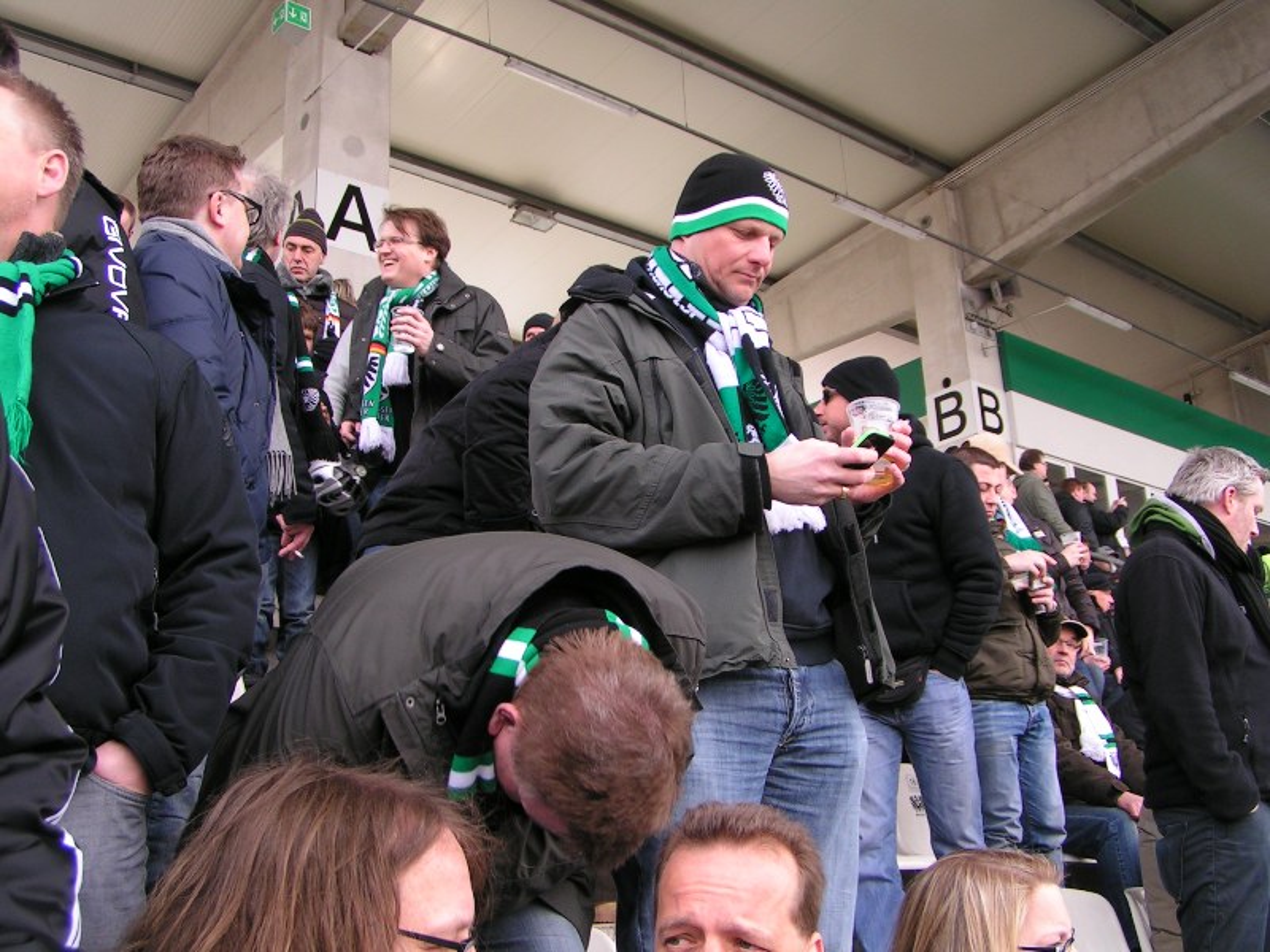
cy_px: 476
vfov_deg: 37.7
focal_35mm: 38
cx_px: 635
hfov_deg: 49.0
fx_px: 1394
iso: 50
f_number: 4
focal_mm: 5.8
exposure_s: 1/80
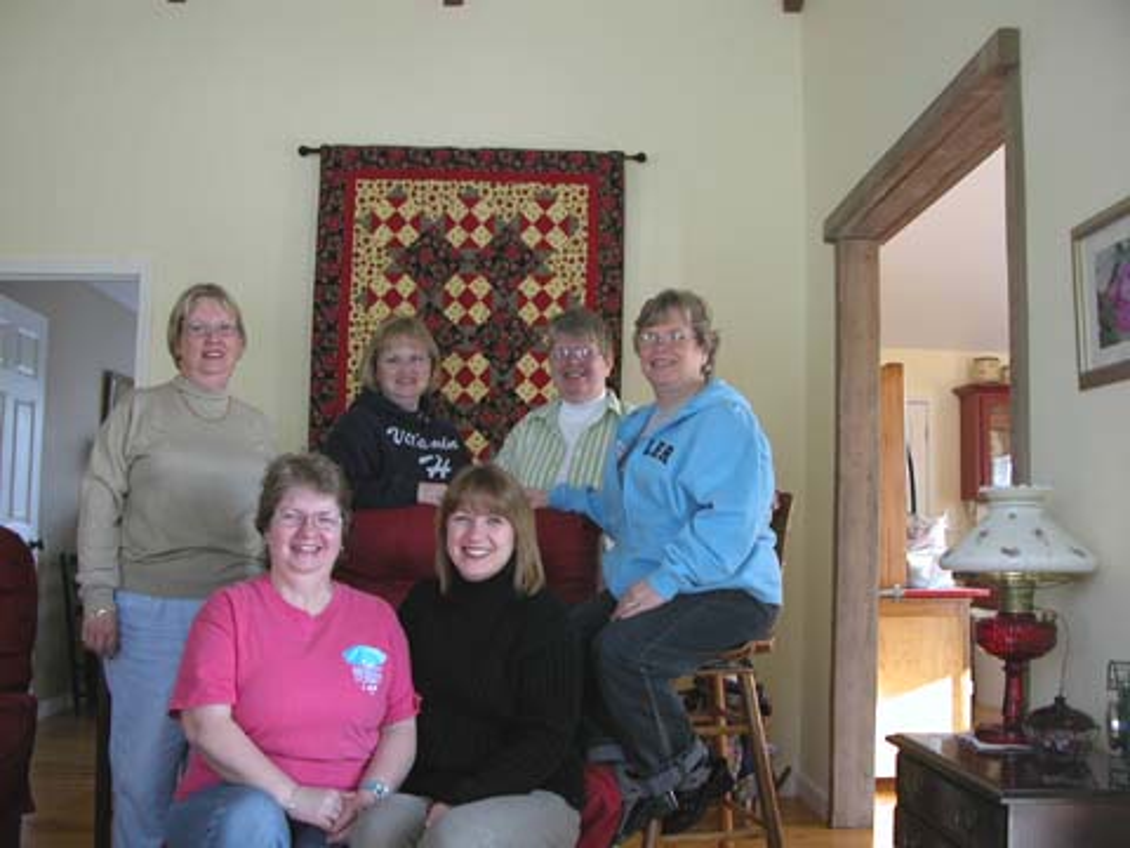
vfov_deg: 41.8
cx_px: 565
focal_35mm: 34
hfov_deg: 54.0
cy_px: 424
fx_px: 1110
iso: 100
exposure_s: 1/30
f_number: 2.8
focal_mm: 8.9
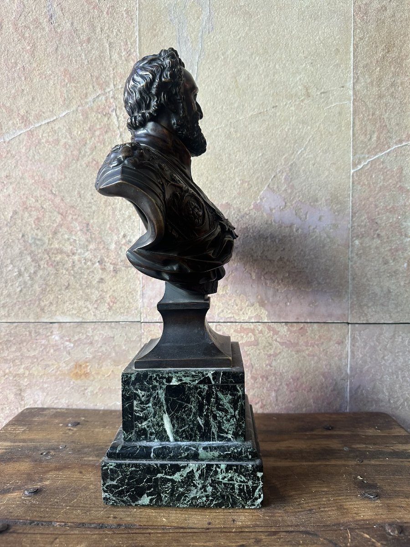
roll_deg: -0.3
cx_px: 205
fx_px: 379
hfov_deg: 56.8
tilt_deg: -0.6
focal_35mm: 24
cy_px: 274
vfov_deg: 71.6
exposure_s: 1/50
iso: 160
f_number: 1.78
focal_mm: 6.86
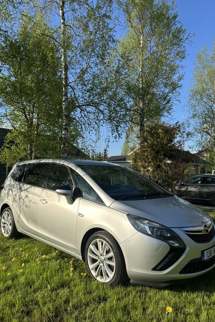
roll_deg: -1.6
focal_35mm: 26
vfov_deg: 69.4
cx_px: 110
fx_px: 233
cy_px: 156
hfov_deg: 49.5
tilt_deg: +4.7
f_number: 1.78
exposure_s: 1/2732
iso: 80
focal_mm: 6.86
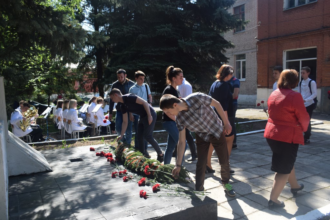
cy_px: 110
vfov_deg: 41.7
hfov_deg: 59.5
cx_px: 165
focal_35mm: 32
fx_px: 289
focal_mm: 21
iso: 280
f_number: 8
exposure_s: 1/250
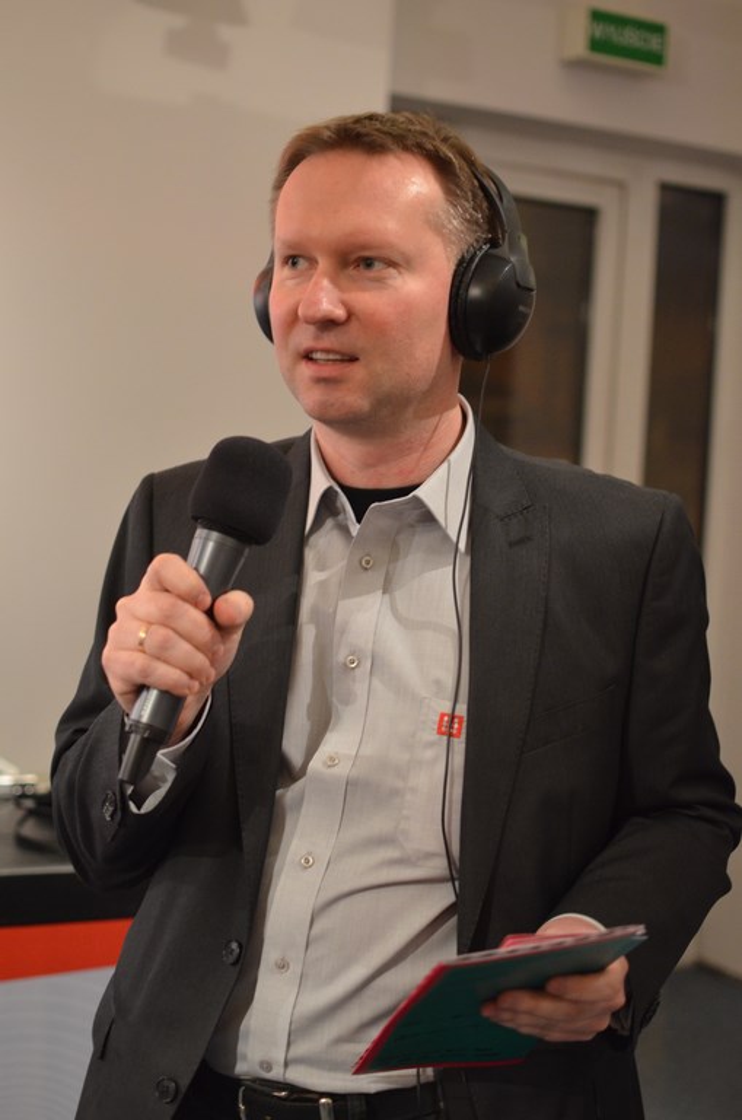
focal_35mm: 52
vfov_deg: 37.9
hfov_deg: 25.7
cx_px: 371
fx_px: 1630
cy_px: 560
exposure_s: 1/125
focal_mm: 35
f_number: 2
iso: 1600
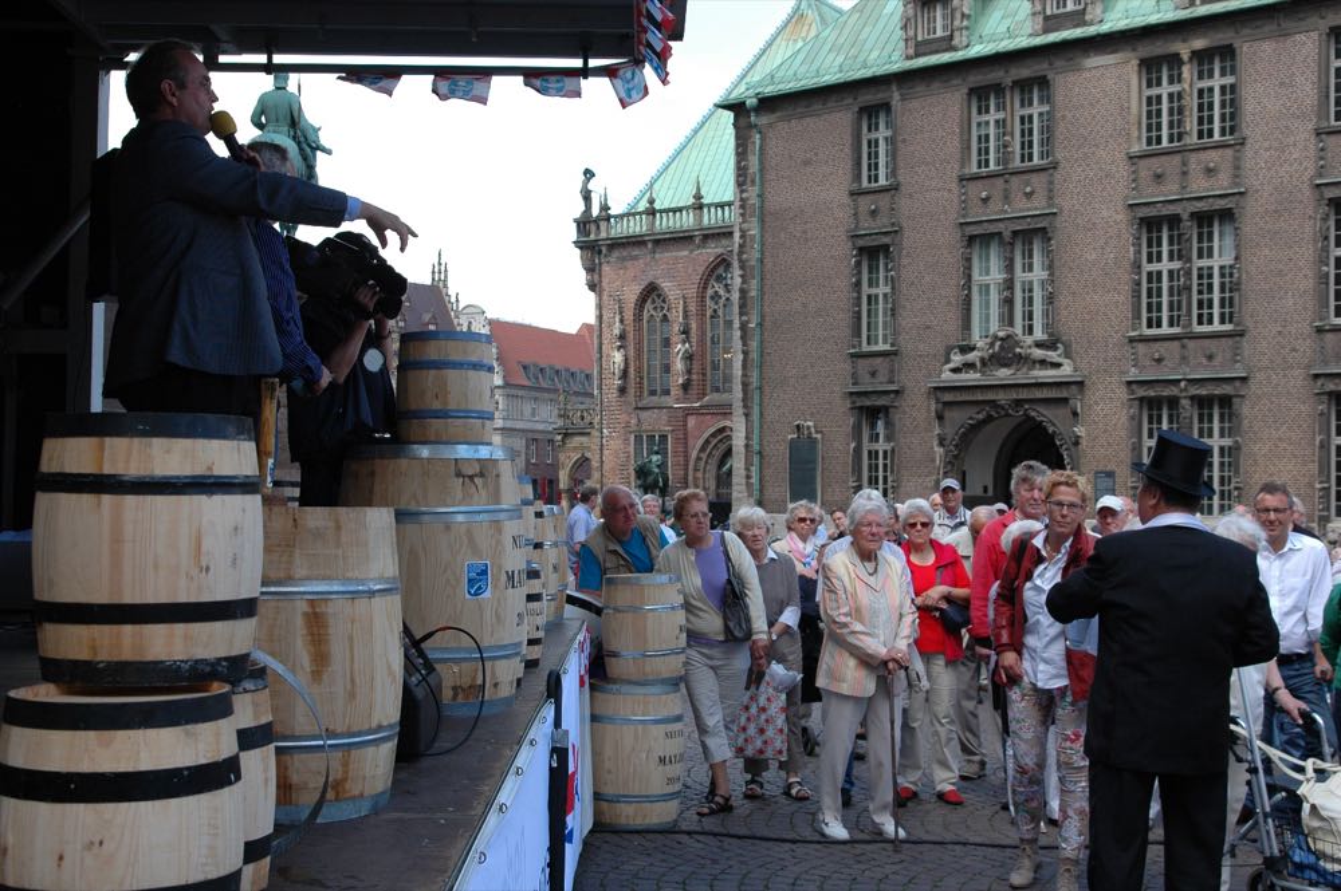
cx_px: 670
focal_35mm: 44
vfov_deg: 30.8
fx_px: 1619
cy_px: 446
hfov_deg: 45.0
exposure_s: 1/200
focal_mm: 29
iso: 200
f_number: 7.1
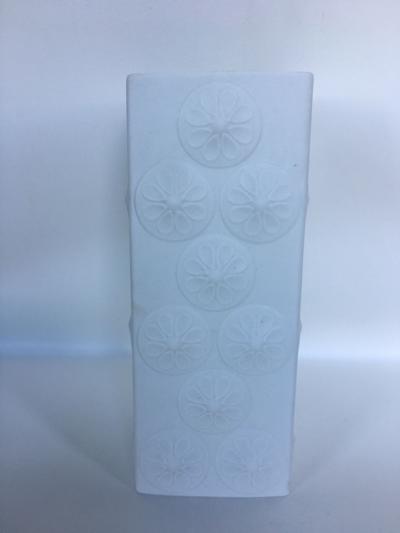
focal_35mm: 29
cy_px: 266
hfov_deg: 48.2
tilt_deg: -12.0
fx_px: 447
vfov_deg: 61.7
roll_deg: +0.6
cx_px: 200
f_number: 2.2
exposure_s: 1/50
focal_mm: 4.15
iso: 25
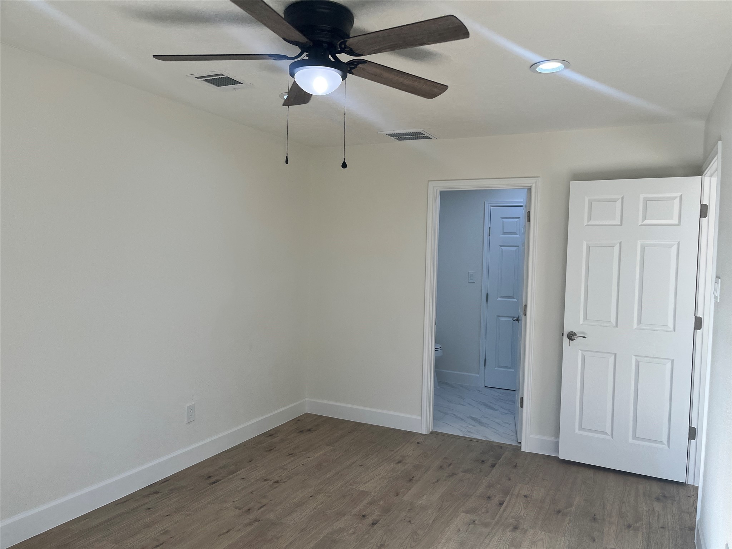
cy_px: 274
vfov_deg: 53.1
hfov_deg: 67.3
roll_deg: -1.2
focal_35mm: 26
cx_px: 366
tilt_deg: -2.2
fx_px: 550
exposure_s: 1/313
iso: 50
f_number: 1.6
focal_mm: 5.1
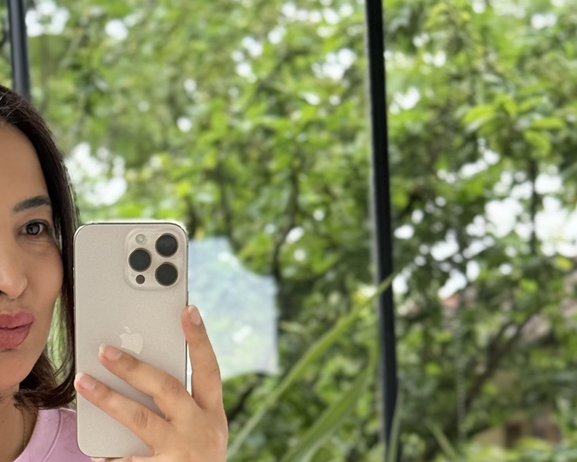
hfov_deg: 15.0
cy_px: 756
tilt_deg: -21.4
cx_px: 48
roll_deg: +4.7
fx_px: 2169
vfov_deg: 11.5
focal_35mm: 127
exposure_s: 1/363
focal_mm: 6.76
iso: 100
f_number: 1.78
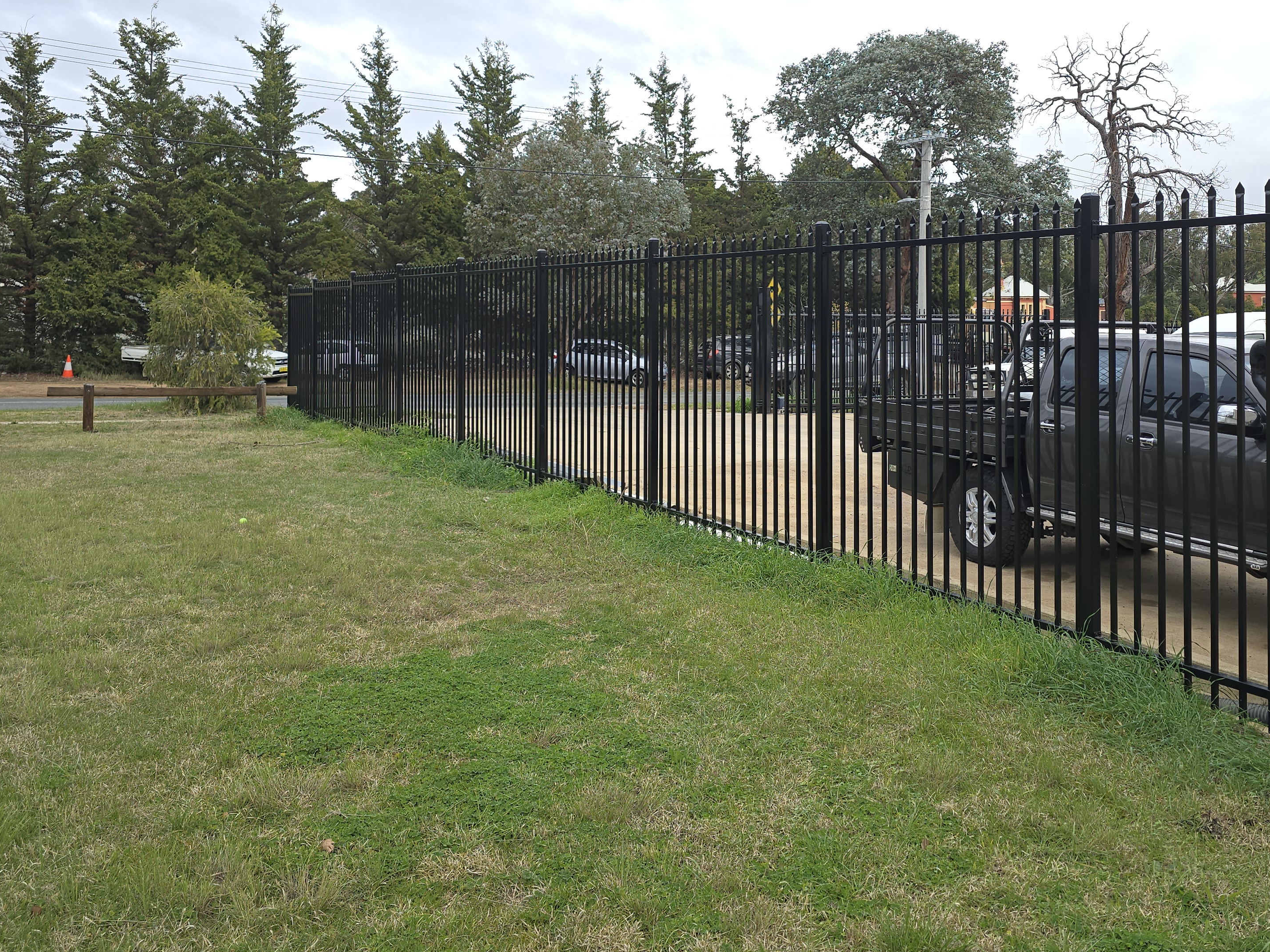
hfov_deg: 56.5
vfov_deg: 43.4
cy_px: 305
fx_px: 1174
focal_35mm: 32
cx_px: 751
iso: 12
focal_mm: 6.3
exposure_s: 1/209
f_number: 1.7
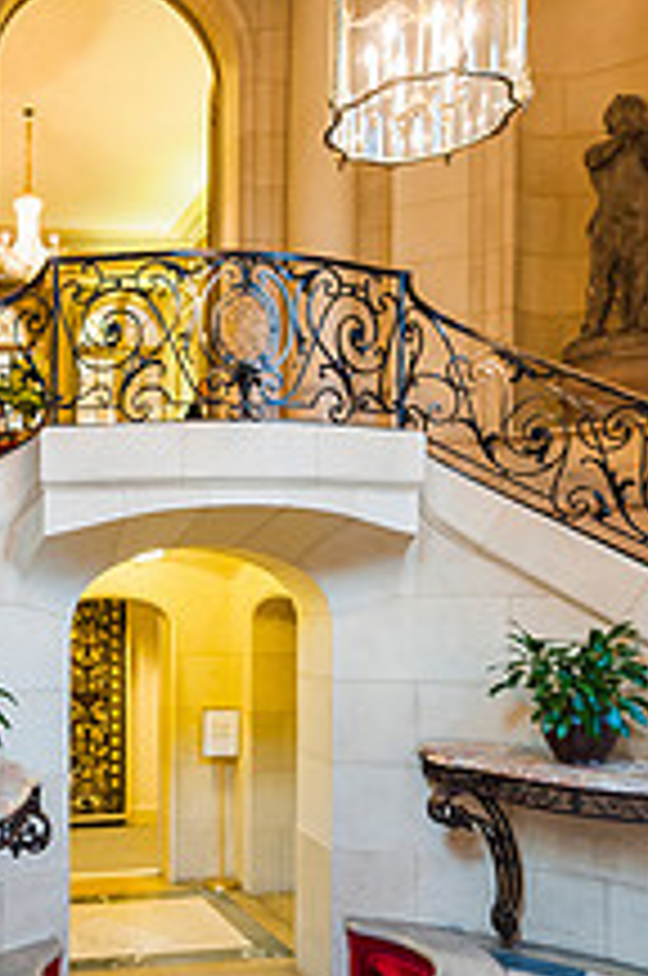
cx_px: 70
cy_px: 207
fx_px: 785
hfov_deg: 41.4
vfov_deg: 59.2
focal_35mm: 29
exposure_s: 1/40
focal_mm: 14
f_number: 3.2
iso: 800
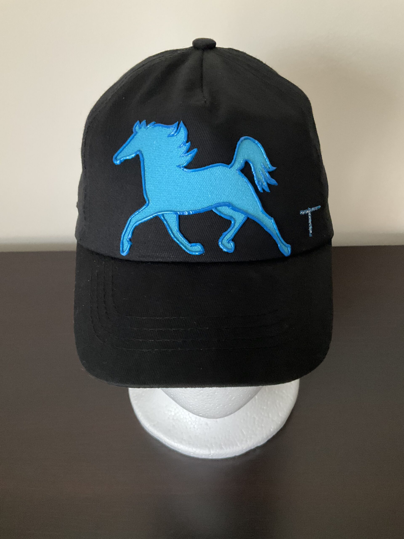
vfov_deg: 61.7
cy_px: 270
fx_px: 451
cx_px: 202
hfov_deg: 48.2
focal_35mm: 29
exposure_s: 1/30
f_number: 1.8
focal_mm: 3
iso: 320
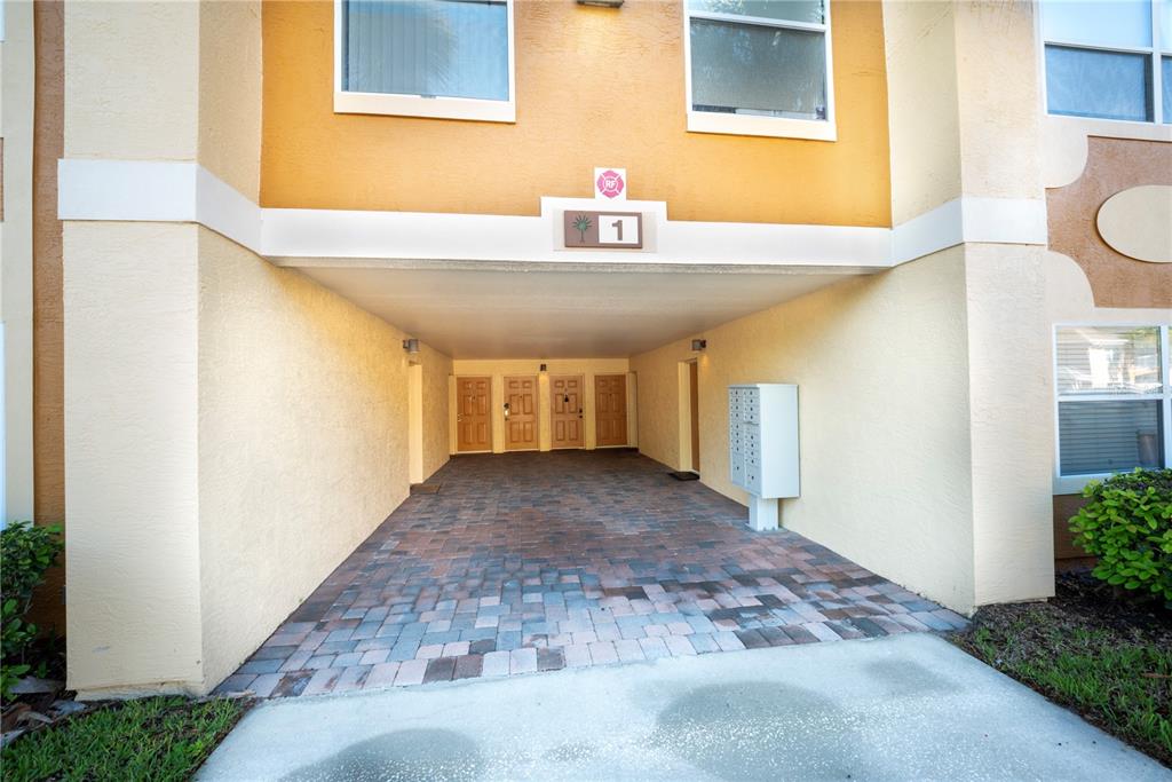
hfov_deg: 104.2
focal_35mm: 14
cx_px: 586
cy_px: 391
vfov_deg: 81.2
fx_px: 456
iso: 100
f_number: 13
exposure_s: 1/1.67
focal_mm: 14
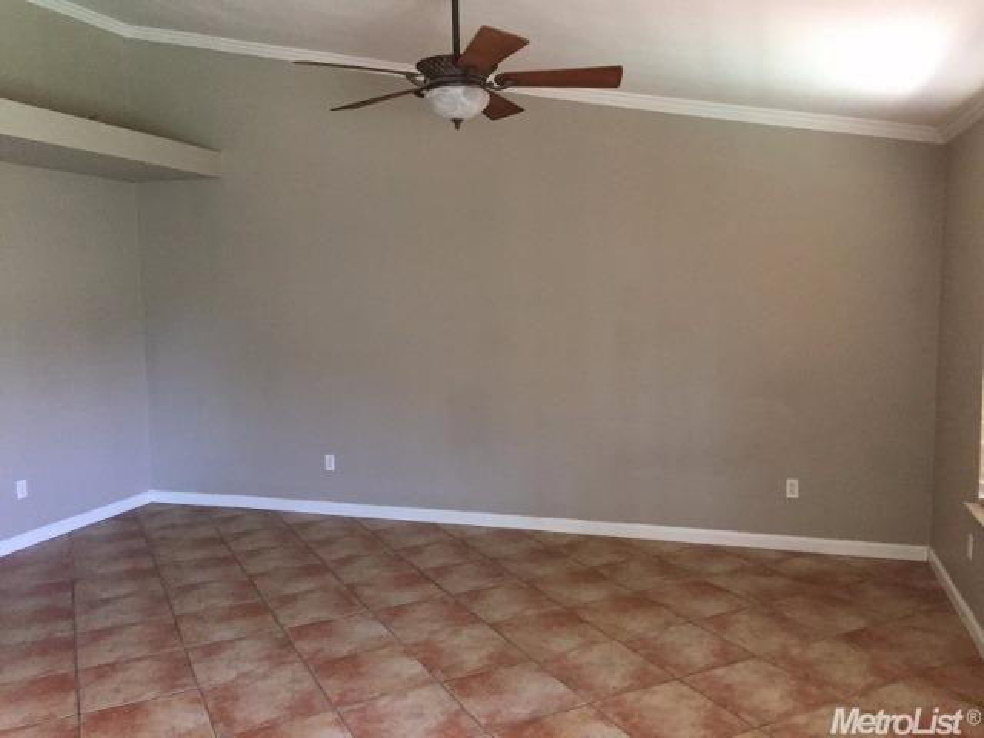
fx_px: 824
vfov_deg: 48.2
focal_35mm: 29
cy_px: 369
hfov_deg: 61.7
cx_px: 492
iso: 250
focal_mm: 4.15
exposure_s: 1/30
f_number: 2.2
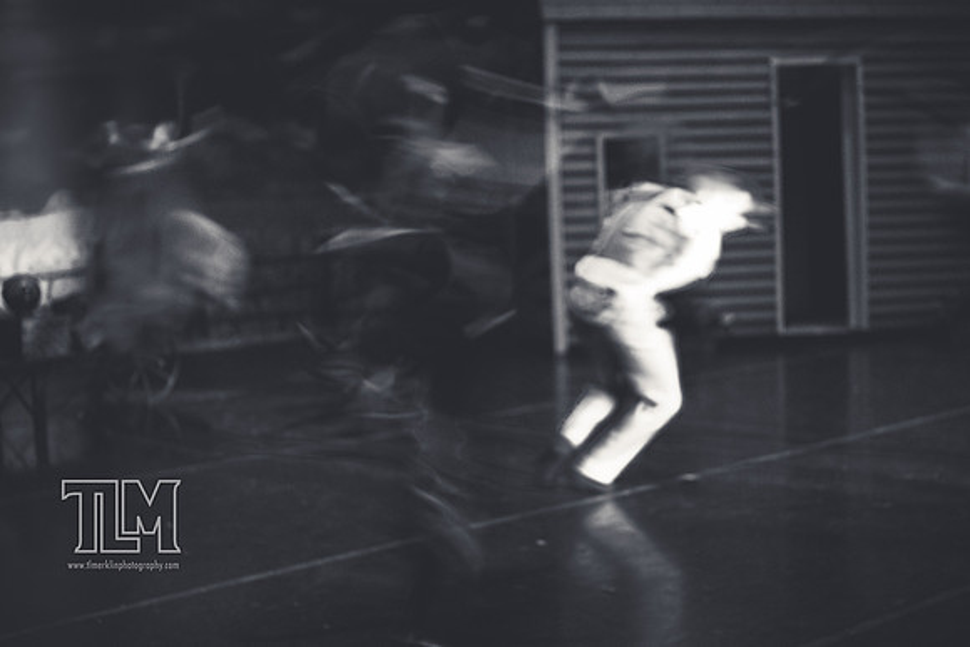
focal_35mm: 70
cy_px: 324
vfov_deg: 19.5
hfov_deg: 28.8
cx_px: 485
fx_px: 1886
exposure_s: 1/10
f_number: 2.8
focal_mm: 70
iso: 12800
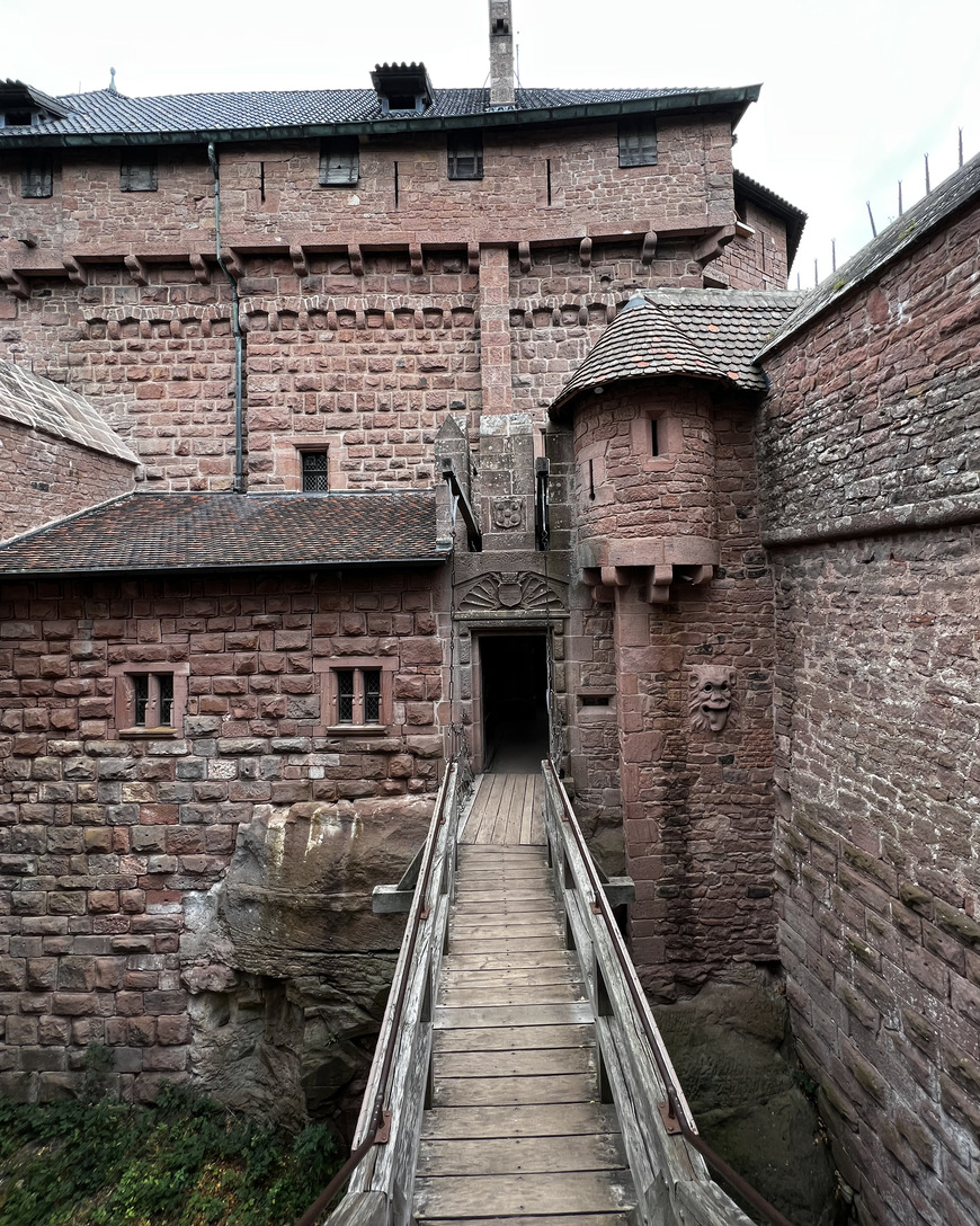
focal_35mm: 14
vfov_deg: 100.6
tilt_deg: +1.9
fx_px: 508
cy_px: 574
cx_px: 498
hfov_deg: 88.0
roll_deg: +1.3
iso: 40
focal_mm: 1.57
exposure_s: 1/99
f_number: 1.8
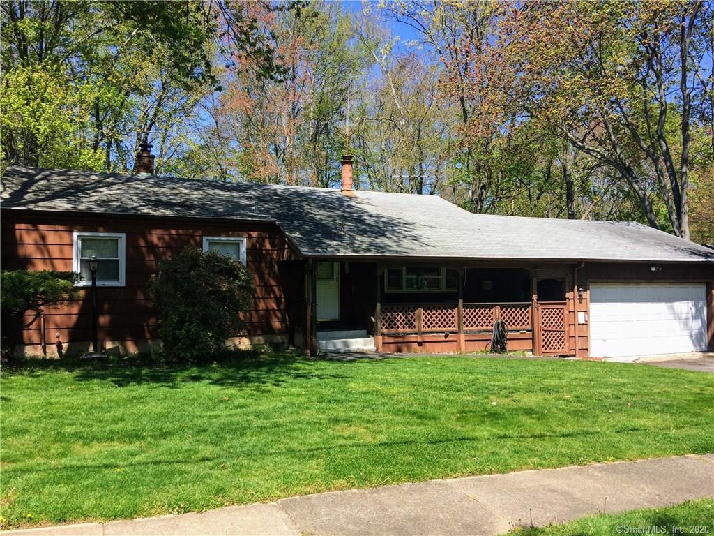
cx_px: 357
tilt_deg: +2.4
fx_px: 598
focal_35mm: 29
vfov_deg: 48.2
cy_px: 268
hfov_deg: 61.7
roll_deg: +0.9
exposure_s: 1/1244
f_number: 2.2
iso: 32
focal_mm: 4.15
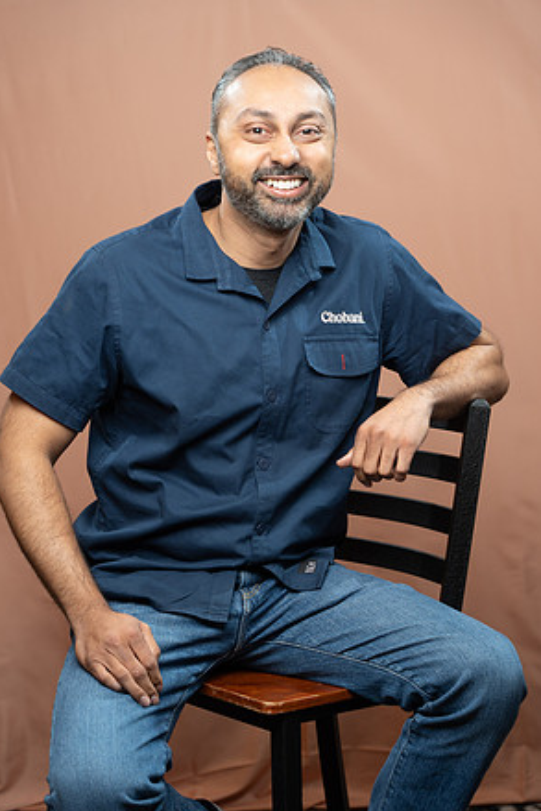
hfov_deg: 16.9
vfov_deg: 25.1
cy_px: 401
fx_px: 1824
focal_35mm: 81
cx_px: 268
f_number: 4
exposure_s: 1/160
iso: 320
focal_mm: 79
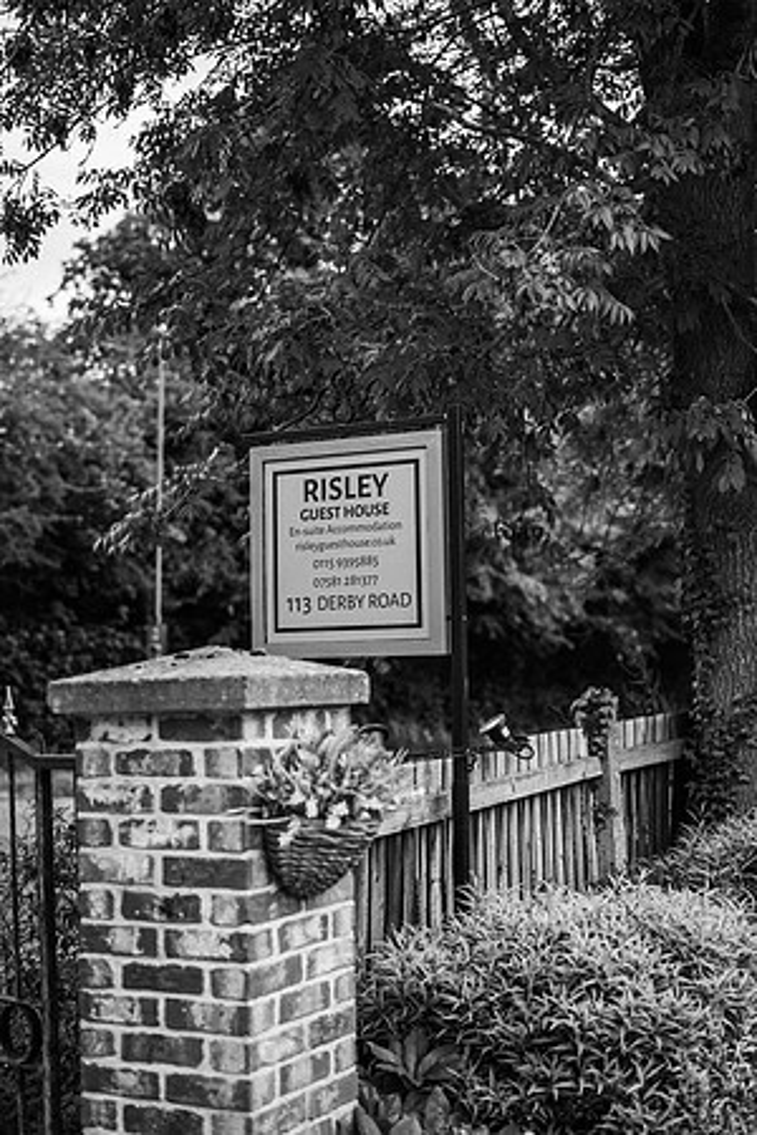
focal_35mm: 50
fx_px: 1577
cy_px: 568
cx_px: 378
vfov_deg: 39.6
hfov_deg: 27.0
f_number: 2.2
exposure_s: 1/4000
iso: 400
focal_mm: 50
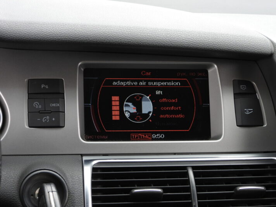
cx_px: 138
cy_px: 104
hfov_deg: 21.5
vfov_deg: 16.2
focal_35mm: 91
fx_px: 726
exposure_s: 1/60
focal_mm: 16.3
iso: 100
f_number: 3.5
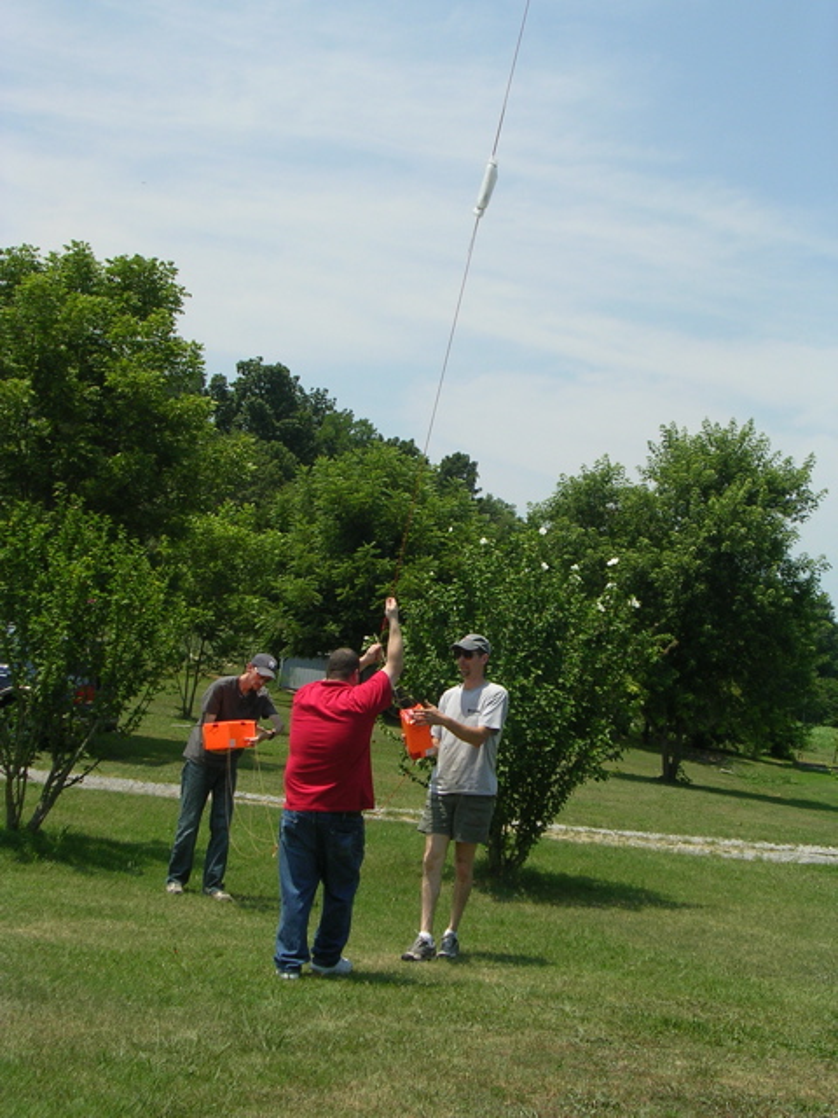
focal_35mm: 60
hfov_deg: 24.4
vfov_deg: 32.2
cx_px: 419
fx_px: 1937
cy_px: 559
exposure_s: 1/817
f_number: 3.4
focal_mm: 9.1
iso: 50
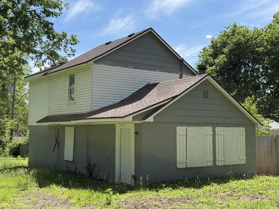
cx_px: 140
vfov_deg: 30.3
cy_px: 104
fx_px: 387
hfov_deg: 39.7
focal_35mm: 48
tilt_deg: +4.0
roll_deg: -0.2
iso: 100
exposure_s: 1/3378
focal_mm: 6.76
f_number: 1.78
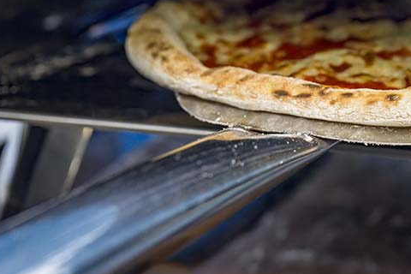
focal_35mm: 74
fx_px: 845
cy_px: 60
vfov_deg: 18.3
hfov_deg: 26.2
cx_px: 392
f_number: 4
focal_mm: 37
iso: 10000
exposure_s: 1/250
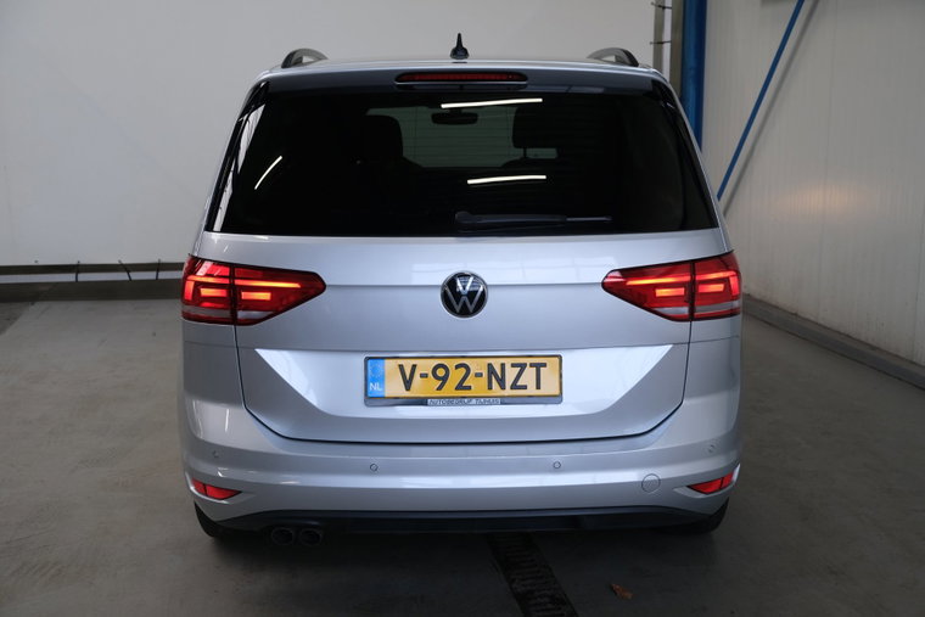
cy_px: 308
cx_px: 462
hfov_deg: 50.7
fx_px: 977
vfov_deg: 35.1
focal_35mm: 38
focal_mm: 25.4
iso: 320
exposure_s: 1/105
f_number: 4
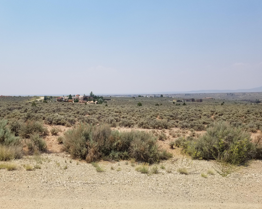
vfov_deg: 51.5
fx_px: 217
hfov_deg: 62.1
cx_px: 118
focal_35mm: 28
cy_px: 102
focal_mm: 4.25
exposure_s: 1/3592
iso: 50
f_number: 1.7
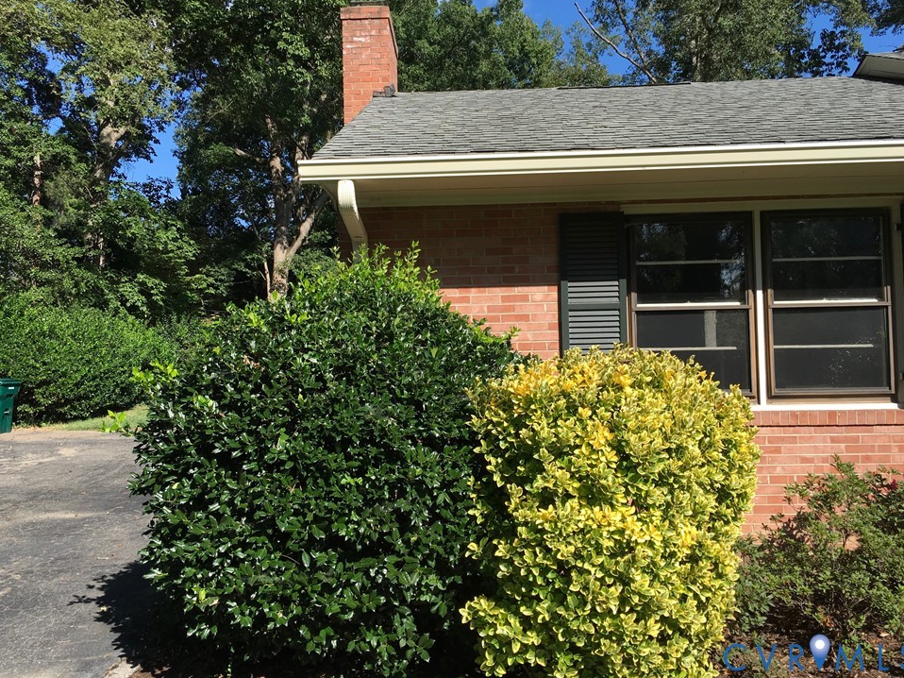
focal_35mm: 31
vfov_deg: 45.4
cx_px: 433
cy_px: 320
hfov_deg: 58.3
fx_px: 809
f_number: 2.2
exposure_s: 1/1026
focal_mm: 4.15
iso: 25
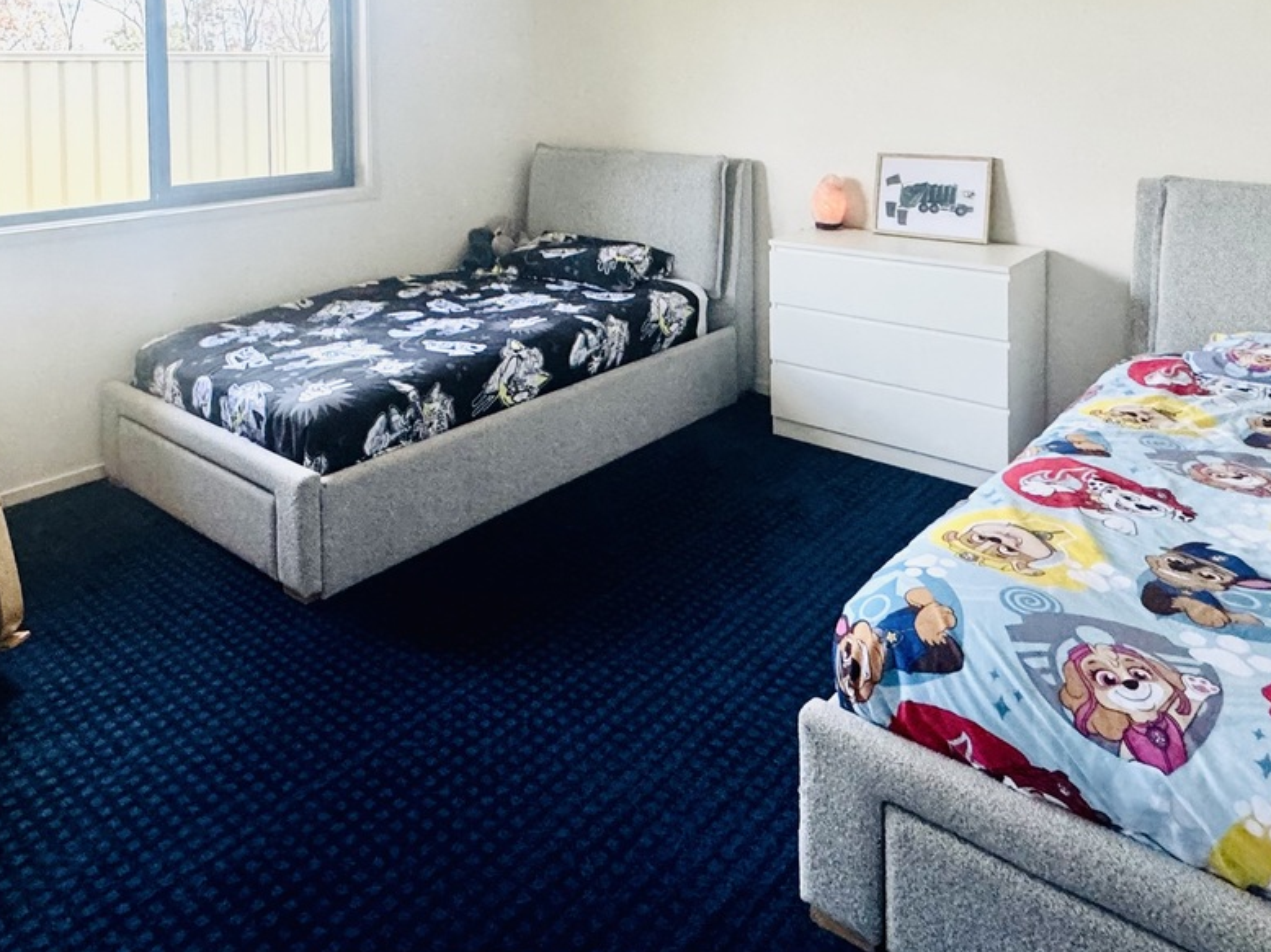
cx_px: 474
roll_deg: +1.4
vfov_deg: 46.7
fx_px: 991
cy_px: 112
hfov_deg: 64.4
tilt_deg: -2.1
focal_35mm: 27
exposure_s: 1/100
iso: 320
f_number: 2.2
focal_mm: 2.22
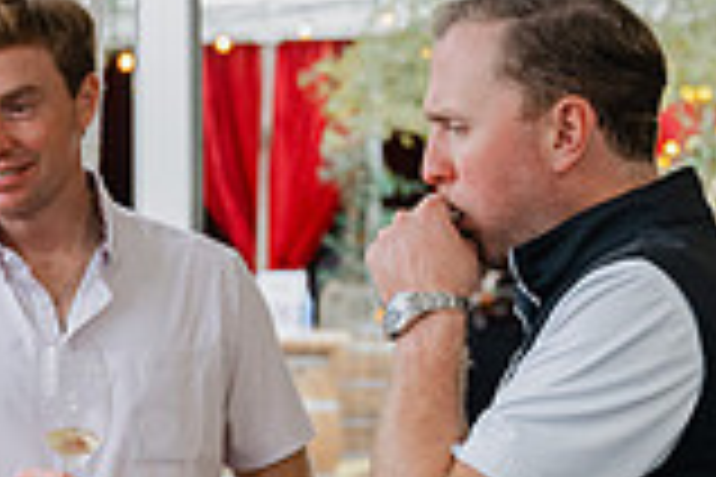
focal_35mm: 190
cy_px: 574
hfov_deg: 10.5
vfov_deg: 7.2
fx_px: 3779
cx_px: -275
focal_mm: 52
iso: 1250
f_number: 4.5
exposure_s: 1/160
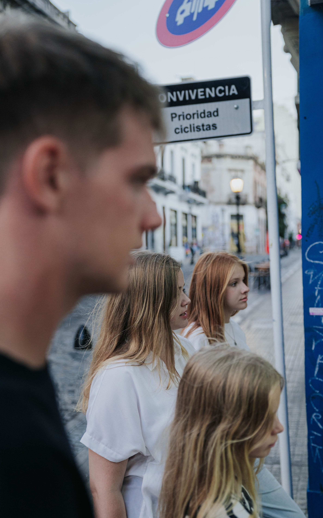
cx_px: 165
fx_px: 578
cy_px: 260
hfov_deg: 31.2
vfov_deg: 48.2
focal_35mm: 41
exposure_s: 1/160
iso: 640
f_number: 2.8
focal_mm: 40
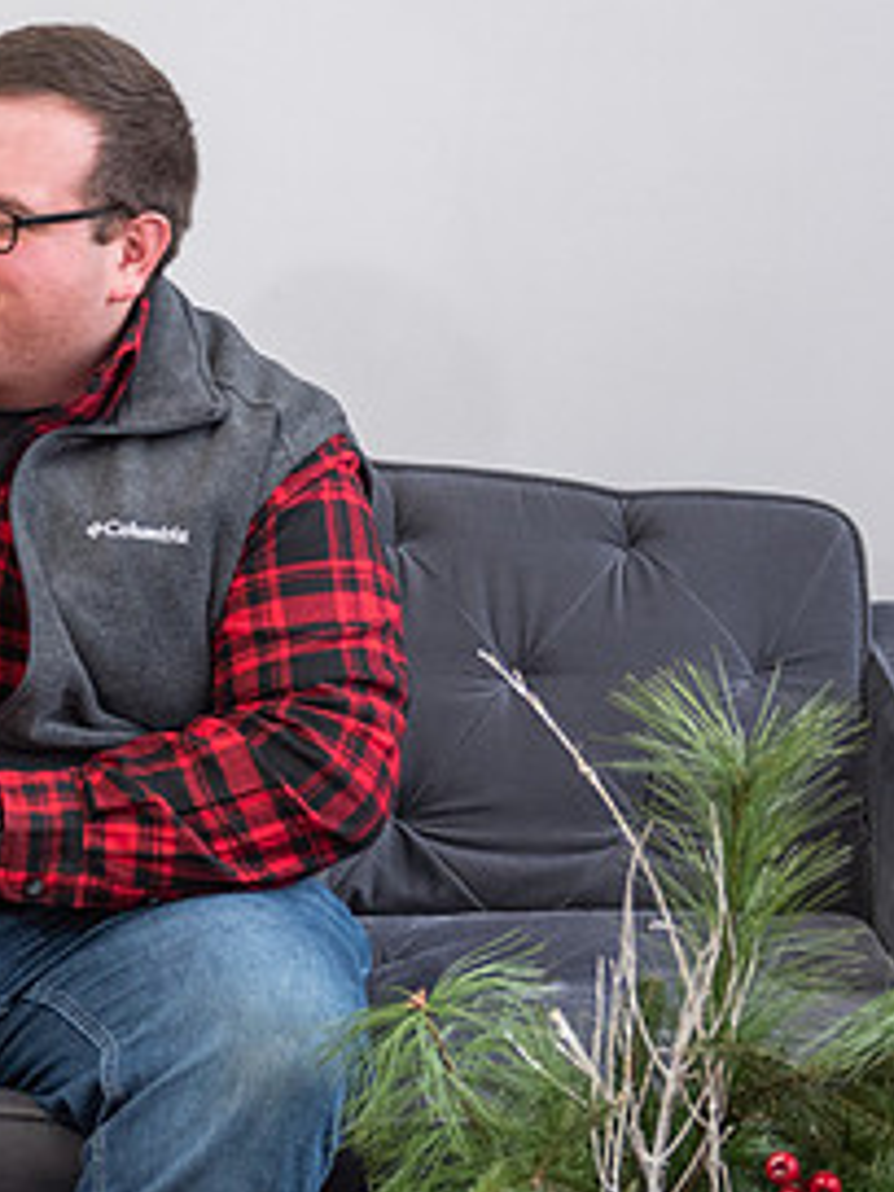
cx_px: 16
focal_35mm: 126
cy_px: 464
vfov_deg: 15.6
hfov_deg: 11.7
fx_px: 4339
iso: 500
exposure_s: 1/200
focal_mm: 52
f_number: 2.8
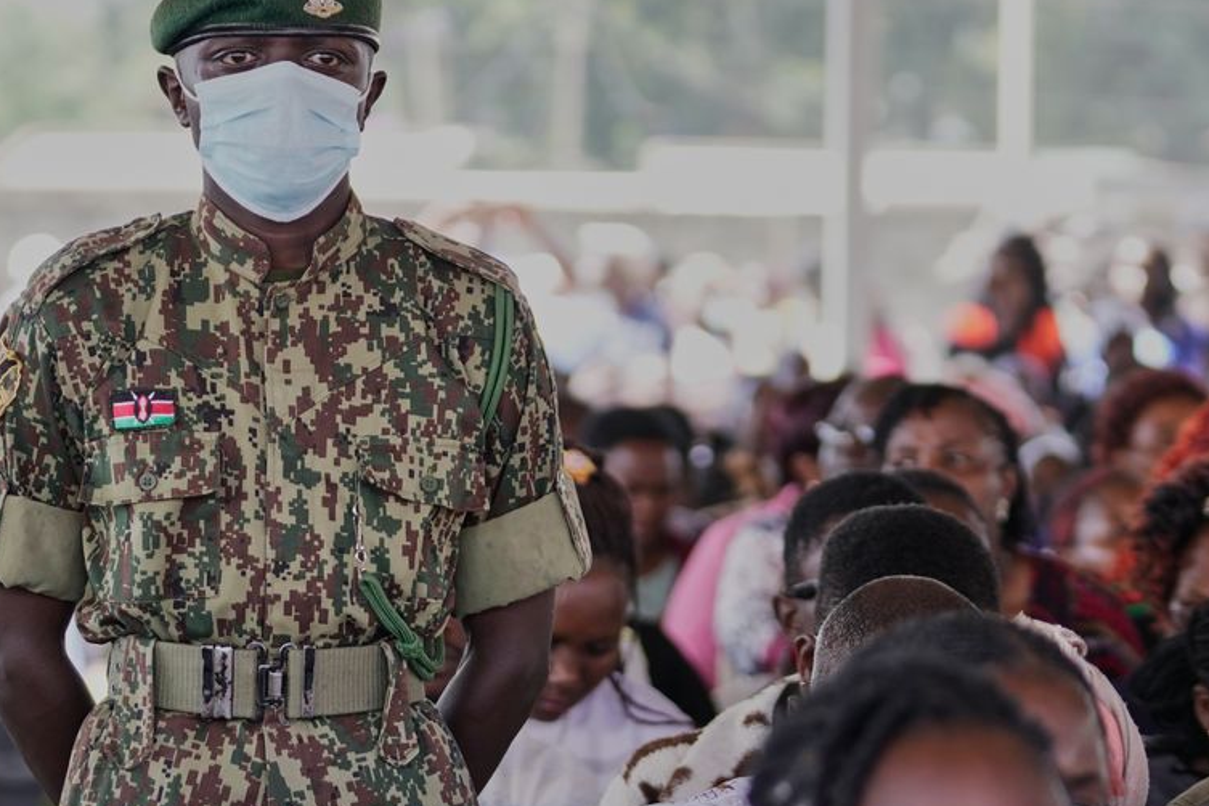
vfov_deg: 6.4
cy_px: 922
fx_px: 7220
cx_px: 238
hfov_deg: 9.5
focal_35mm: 215
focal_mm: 79
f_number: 2.8
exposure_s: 1/250
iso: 320
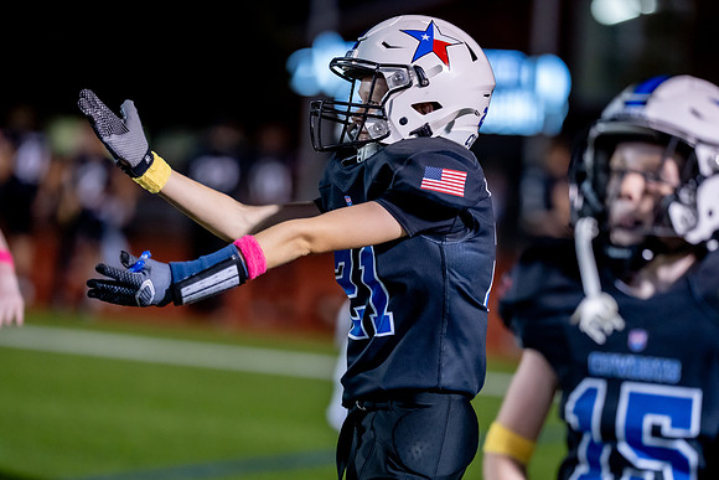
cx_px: 359
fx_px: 3517
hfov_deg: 11.7
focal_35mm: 176
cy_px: 282
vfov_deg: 7.8
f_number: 2
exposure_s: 1/1000
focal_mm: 135
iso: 2000
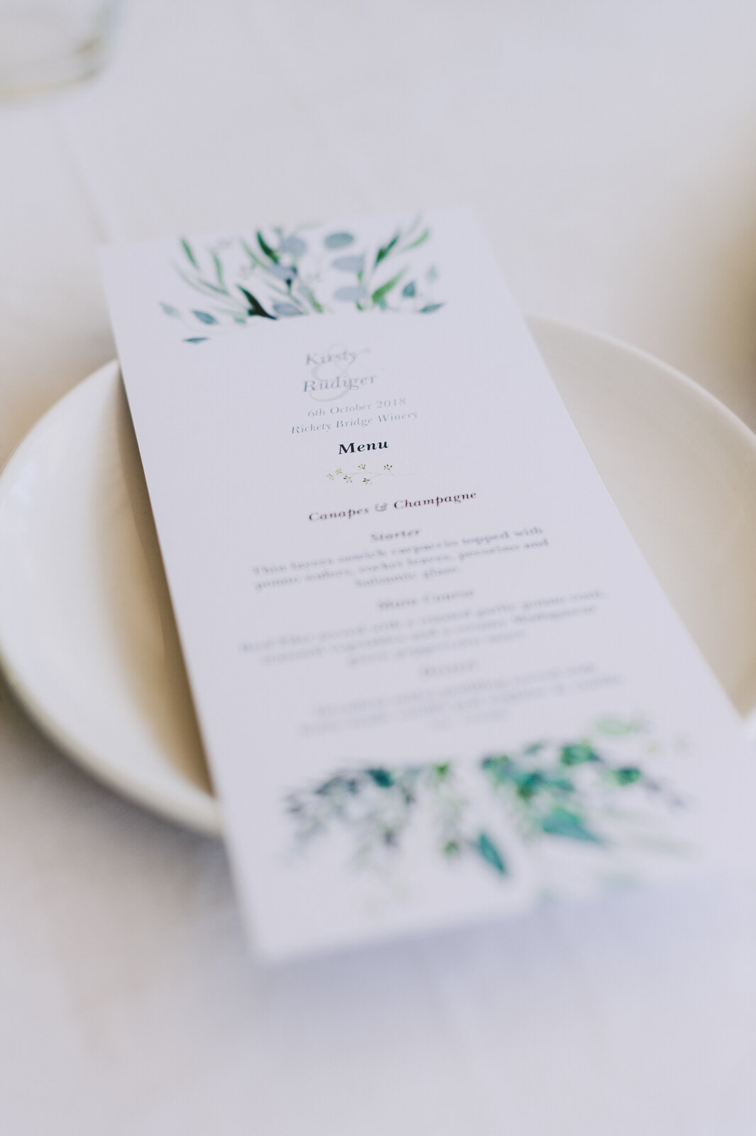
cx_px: 378
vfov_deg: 39.6
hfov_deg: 27.0
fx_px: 1577
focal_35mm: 50
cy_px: 568
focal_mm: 50
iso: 200
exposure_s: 1/640
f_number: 2.8
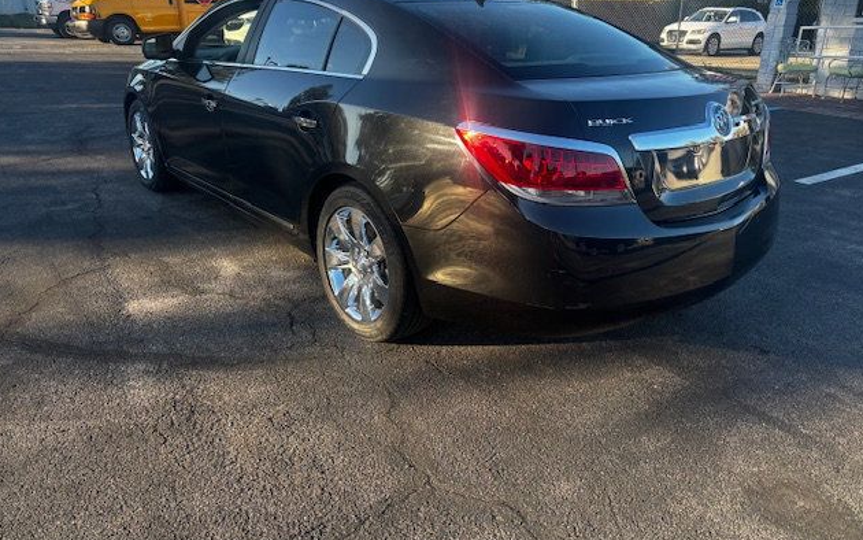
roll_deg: -2.1
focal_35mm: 28
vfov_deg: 44.4
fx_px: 659
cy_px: 223
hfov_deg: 66.5
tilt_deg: -17.1
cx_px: 432
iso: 50
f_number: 1.6
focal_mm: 5.96
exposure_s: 1/342
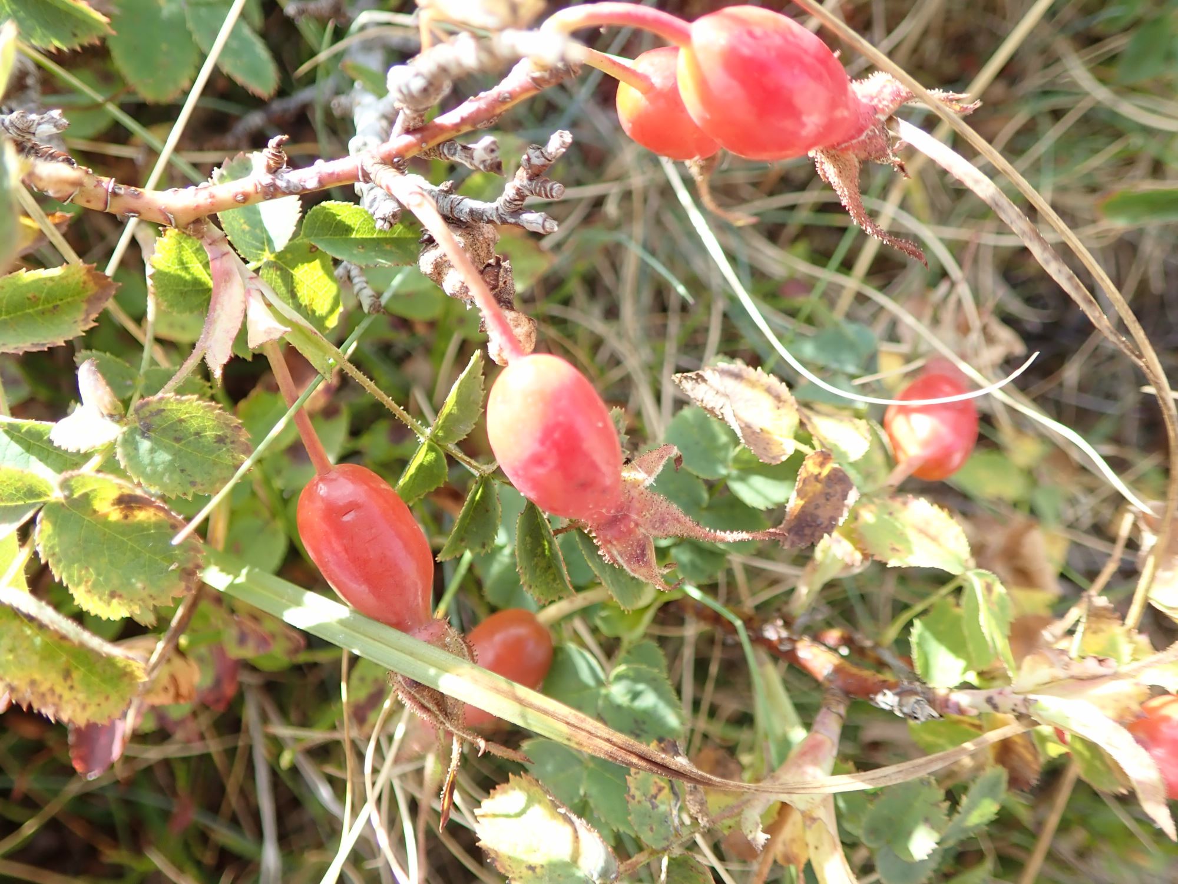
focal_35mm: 30
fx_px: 1021
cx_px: 589
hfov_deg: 60.0
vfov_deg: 46.8
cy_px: 442
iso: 100
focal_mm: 5.5
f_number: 2.3
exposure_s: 1/160
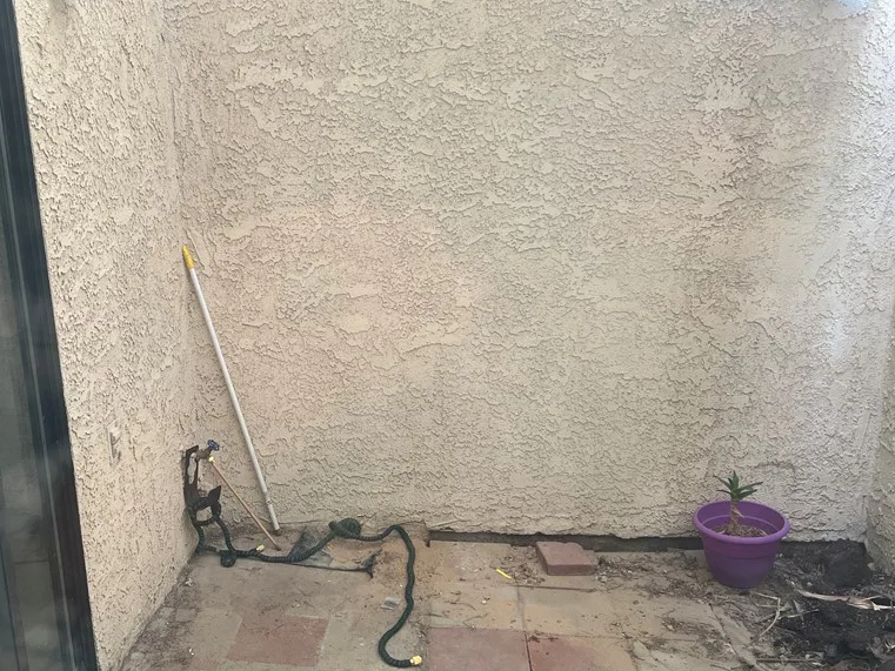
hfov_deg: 51.7
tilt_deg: -16.0
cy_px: 388
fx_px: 905
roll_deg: +3.3
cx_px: 302
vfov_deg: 40.6
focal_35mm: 35
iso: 125
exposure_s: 1/121
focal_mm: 5.7
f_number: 1.5
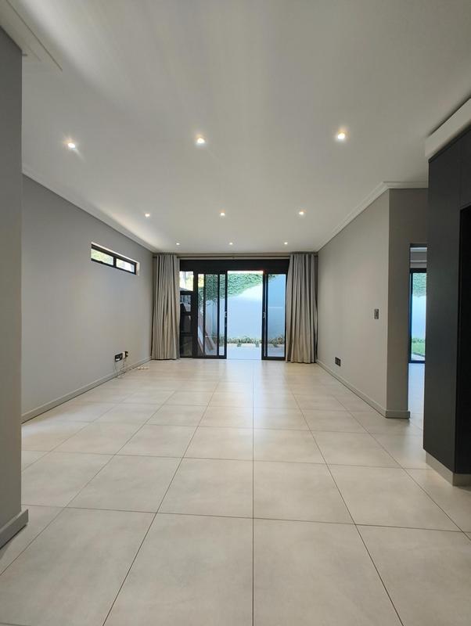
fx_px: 253
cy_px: 313
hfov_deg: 85.8
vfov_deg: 102.0
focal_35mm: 14
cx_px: 236
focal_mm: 2.15
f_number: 2.2
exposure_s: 1/50
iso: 475
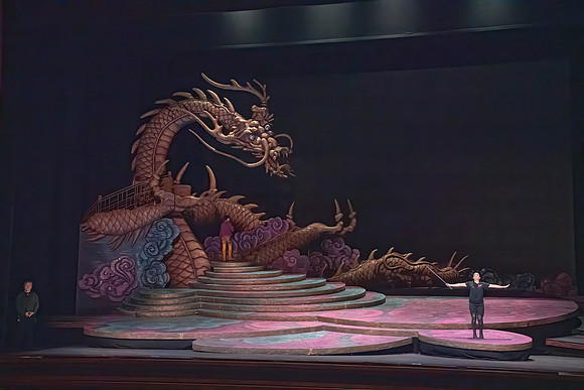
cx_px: 292
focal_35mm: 50
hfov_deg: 39.6
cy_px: 195
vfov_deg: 27.0
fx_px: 811
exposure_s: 1/400
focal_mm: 50
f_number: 9
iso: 25600
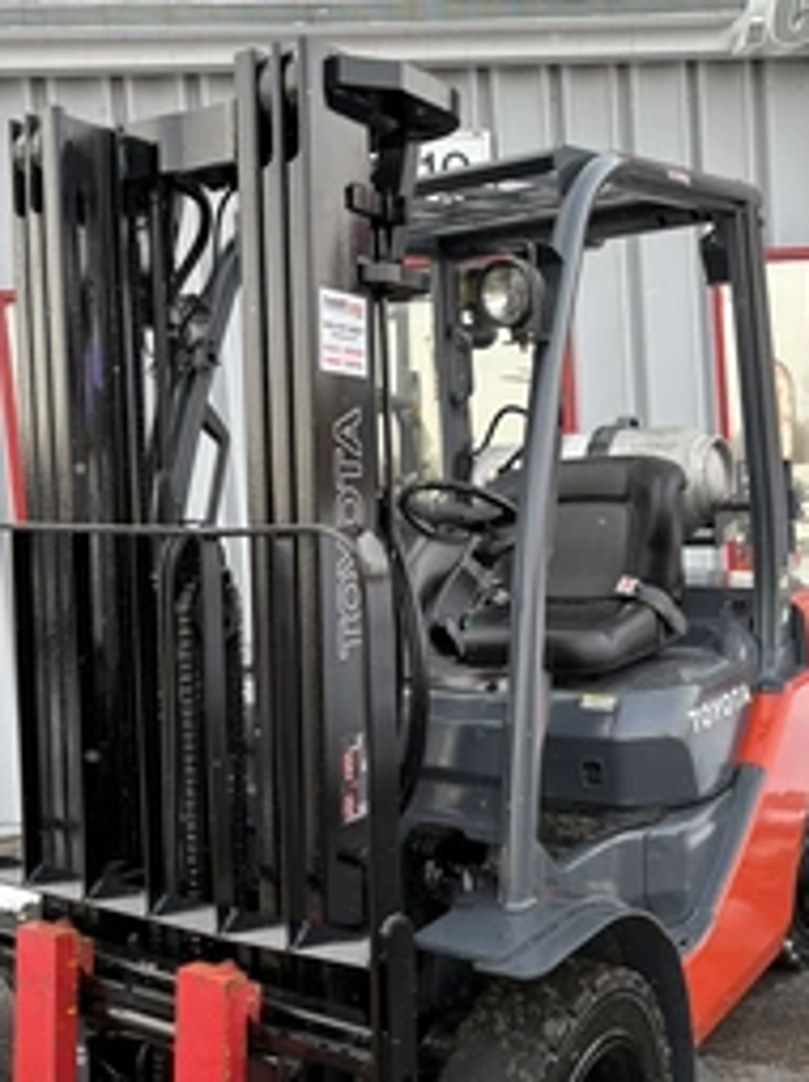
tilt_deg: -3.4
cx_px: 375
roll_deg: +4.9
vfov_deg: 45.7
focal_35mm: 41
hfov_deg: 35.1
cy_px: 605
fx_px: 1280
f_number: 1.6
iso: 40
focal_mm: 5.96
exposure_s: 1/206
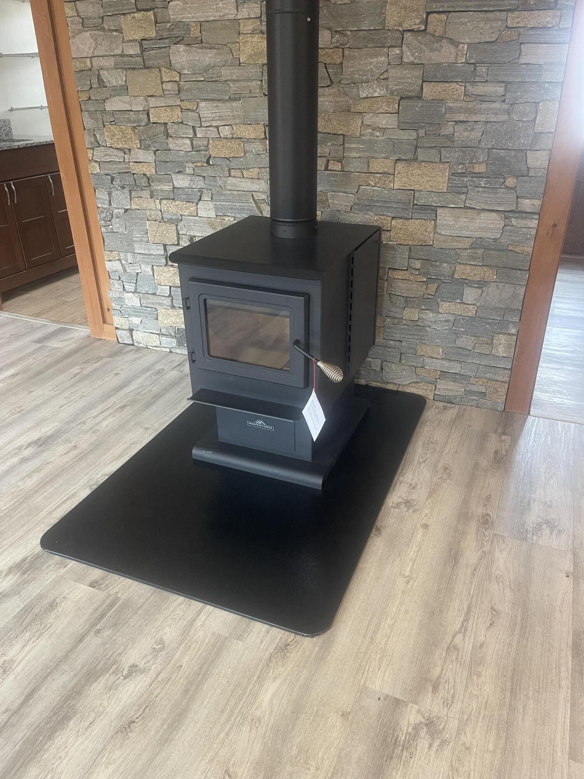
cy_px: 390
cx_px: 292
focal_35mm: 25
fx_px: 562
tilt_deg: -28.5
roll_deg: +0.5
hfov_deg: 54.9
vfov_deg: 69.4
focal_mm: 5.1
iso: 320
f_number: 1.6
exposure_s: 1/60
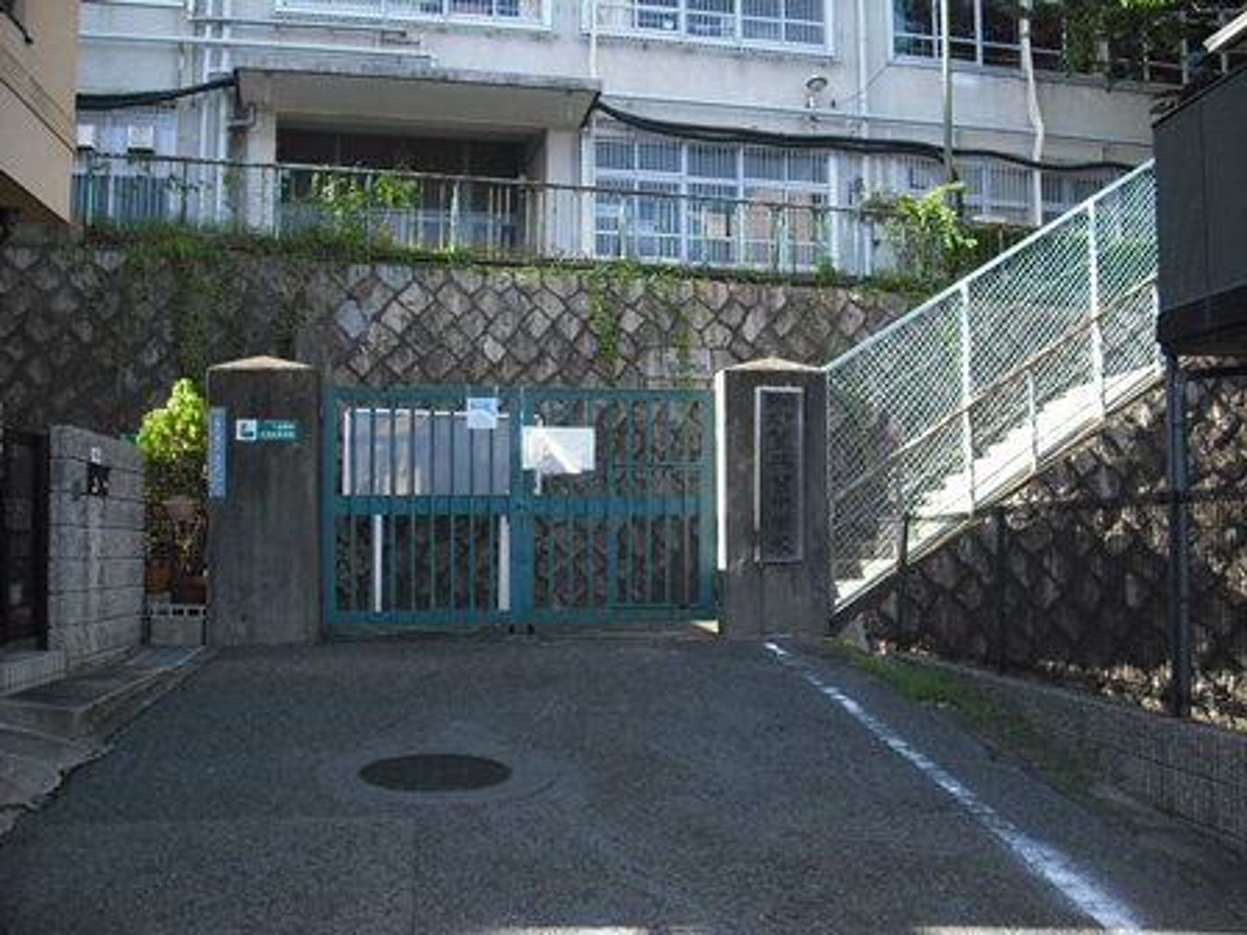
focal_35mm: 38
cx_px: 624
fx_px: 1369
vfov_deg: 37.7
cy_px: 468
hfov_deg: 49.0
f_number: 2.8
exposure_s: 1/320
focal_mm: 6.2
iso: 100
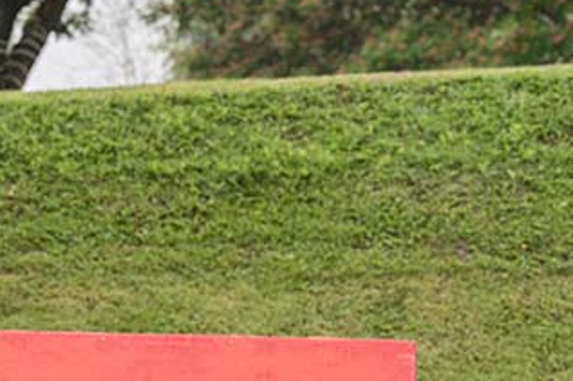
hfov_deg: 9.5
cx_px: -242
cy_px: 237
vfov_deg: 6.5
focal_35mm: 212
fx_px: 3372
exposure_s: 1/2500
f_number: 5
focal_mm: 70
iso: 2000
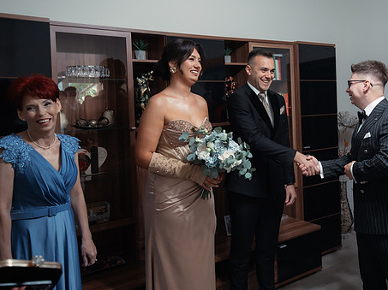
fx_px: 414
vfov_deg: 38.5
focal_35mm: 37
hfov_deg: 49.4
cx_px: 257
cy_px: 122
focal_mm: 26
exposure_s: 1/200
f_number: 2.8
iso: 1600
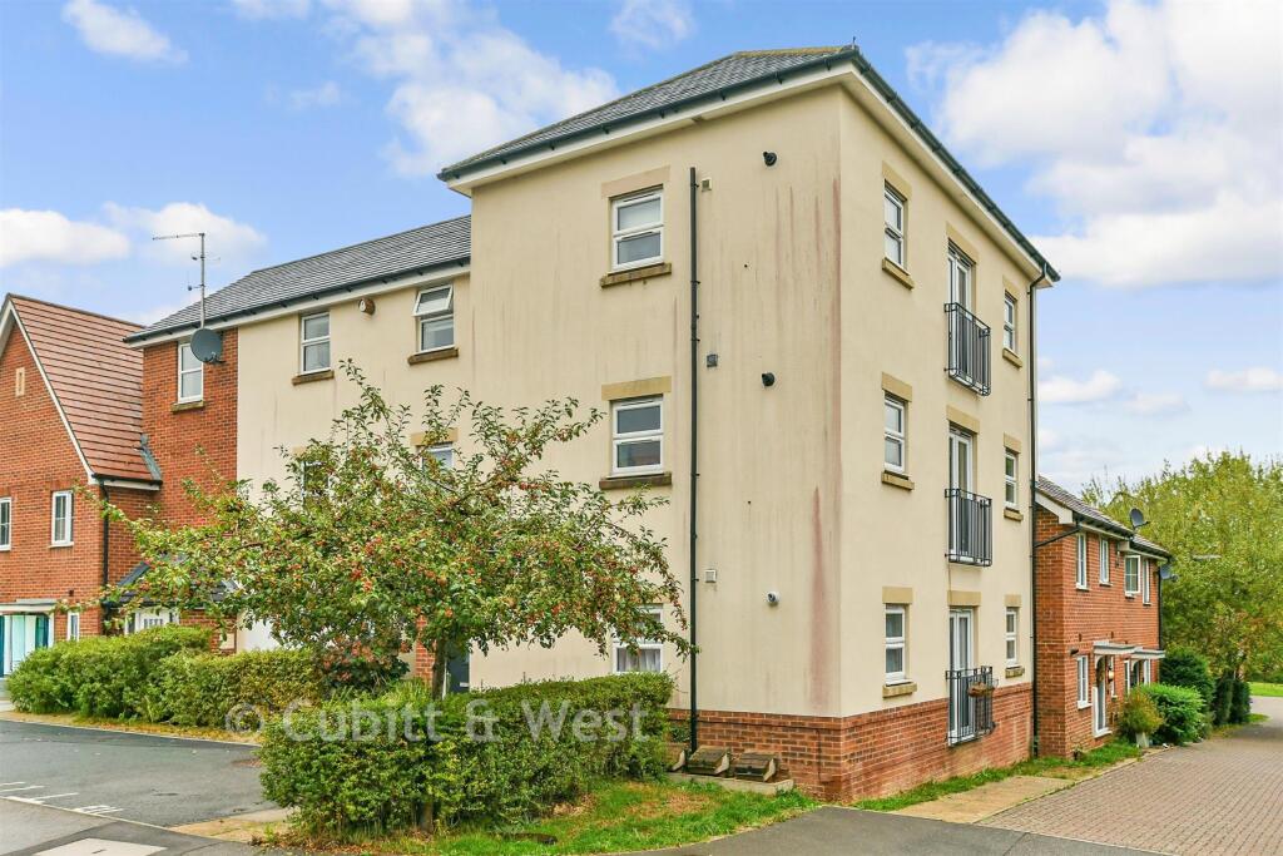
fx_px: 1069
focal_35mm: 30
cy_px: 428
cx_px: 642
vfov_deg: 43.6
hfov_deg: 61.9
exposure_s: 1/125
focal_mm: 20
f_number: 8
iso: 400
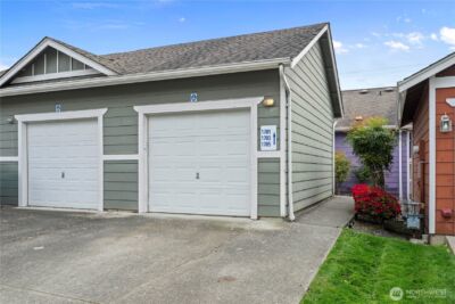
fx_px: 367
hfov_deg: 63.6
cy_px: 152
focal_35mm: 29
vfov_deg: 45.0
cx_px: 228
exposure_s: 1/60
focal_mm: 29
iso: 200
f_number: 8
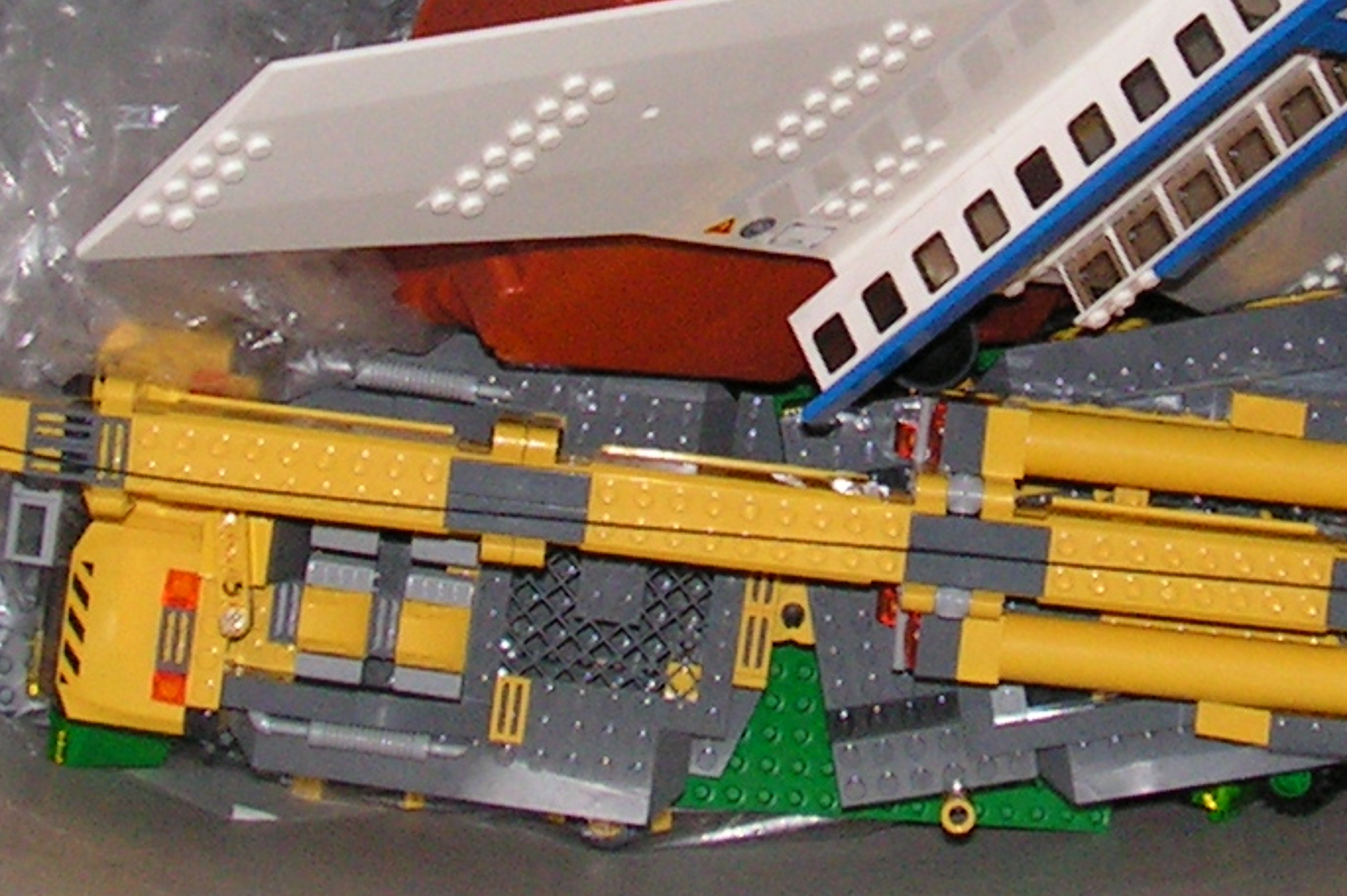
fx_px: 4188
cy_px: -4
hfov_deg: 18.2
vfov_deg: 12.1
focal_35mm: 112
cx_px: 944
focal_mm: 6
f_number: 3.2
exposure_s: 1/40
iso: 200
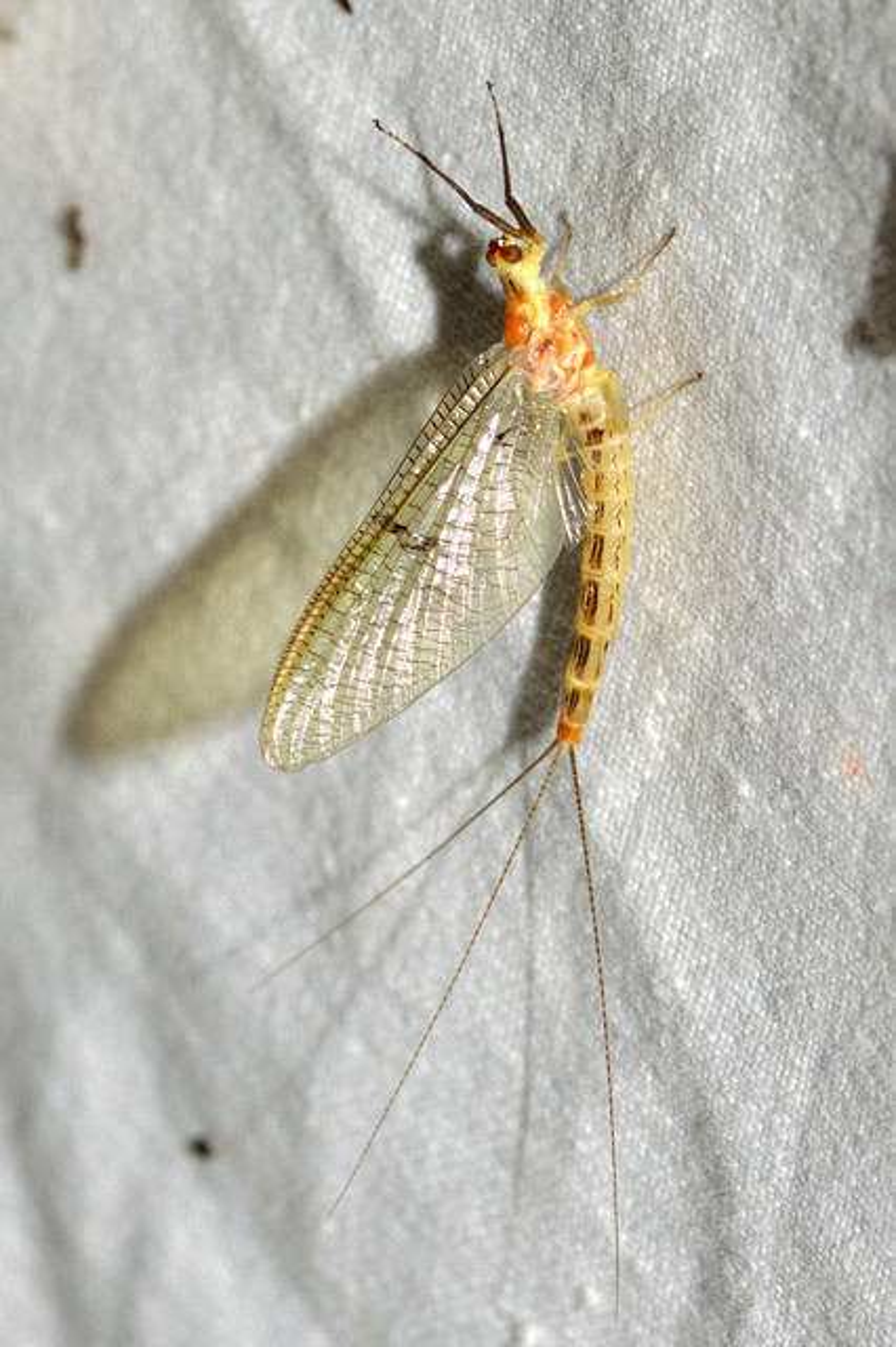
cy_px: 674
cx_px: 448
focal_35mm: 150
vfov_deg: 13.7
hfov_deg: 9.1
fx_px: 5606
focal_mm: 100
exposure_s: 1/200
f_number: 22
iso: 100
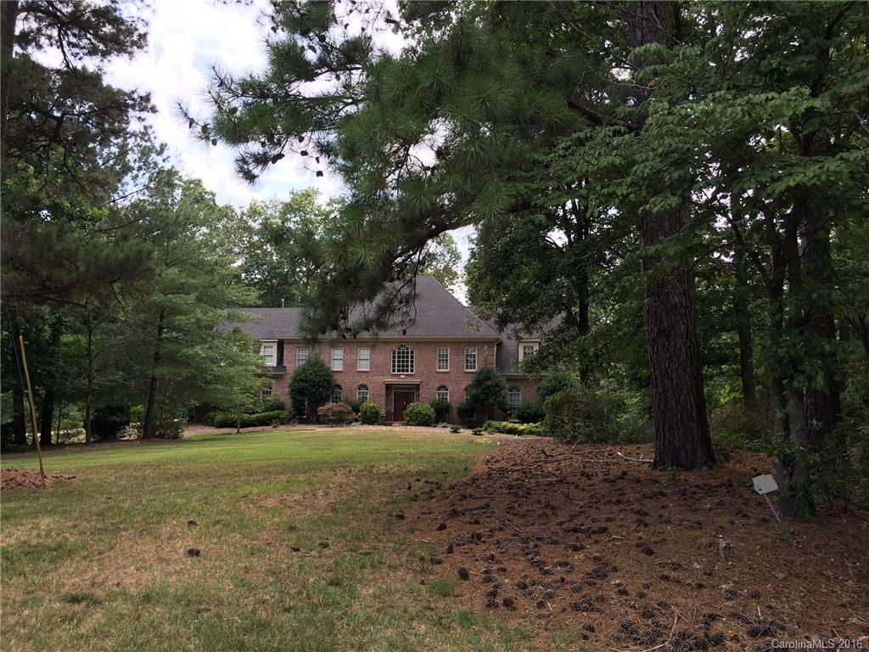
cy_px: 326
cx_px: 434
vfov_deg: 48.2
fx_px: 728
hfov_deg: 61.7
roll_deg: +1.2
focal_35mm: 29
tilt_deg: +5.5
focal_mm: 4.15
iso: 25
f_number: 2.2
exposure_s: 1/273
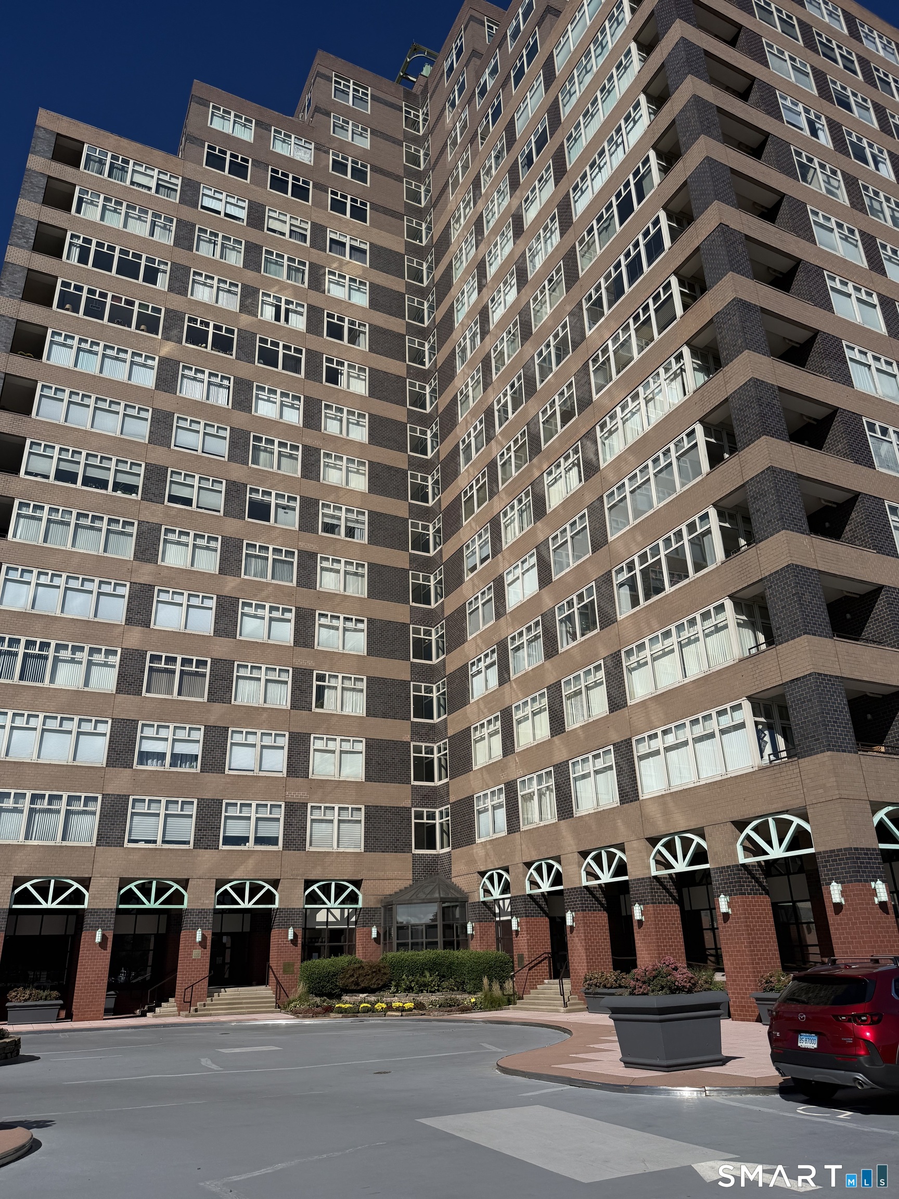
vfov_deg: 71.6
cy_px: 600
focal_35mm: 24
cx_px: 450
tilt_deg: +23.8
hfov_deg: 56.8
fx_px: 831
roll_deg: +1.8
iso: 80
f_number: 1.78
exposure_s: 1/8130
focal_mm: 6.76
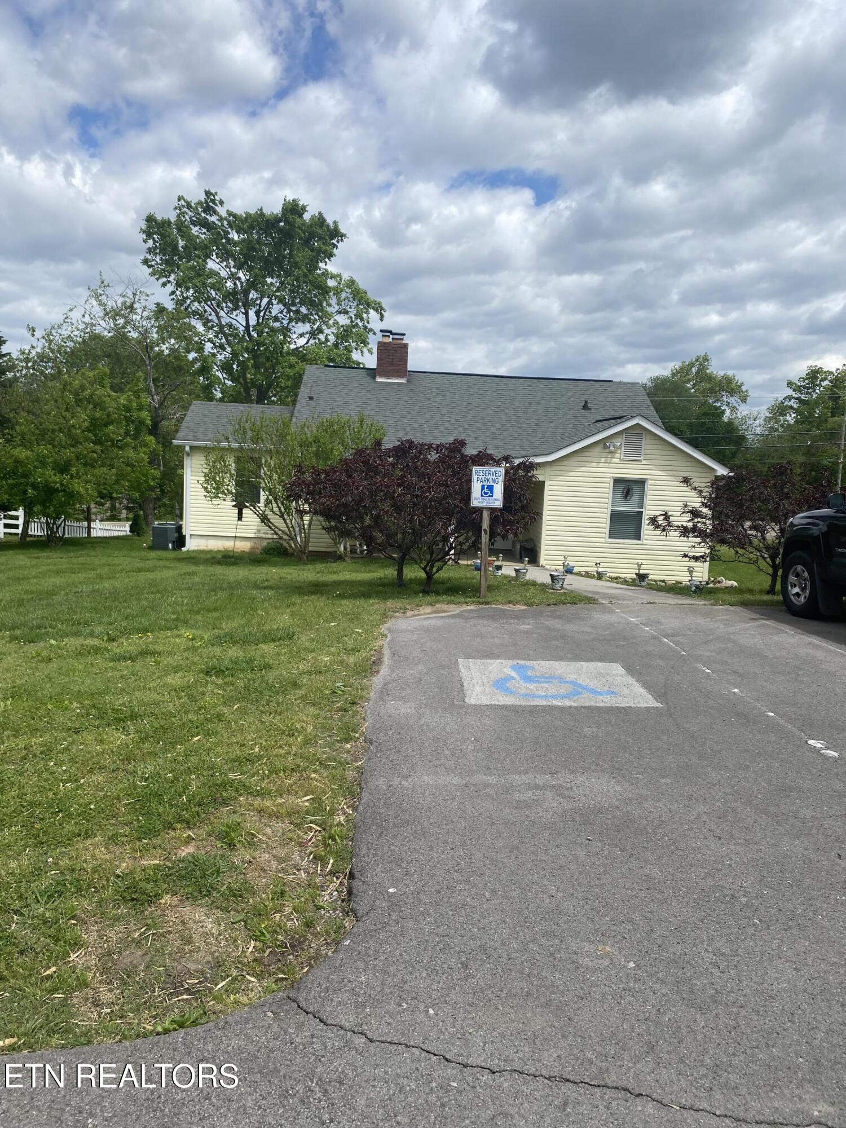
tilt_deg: -5.4
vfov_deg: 67.3
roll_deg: -4.6
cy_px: 564
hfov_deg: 53.1
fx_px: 847
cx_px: 423
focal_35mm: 26
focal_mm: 4.25
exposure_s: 1/3610
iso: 32
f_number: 1.8
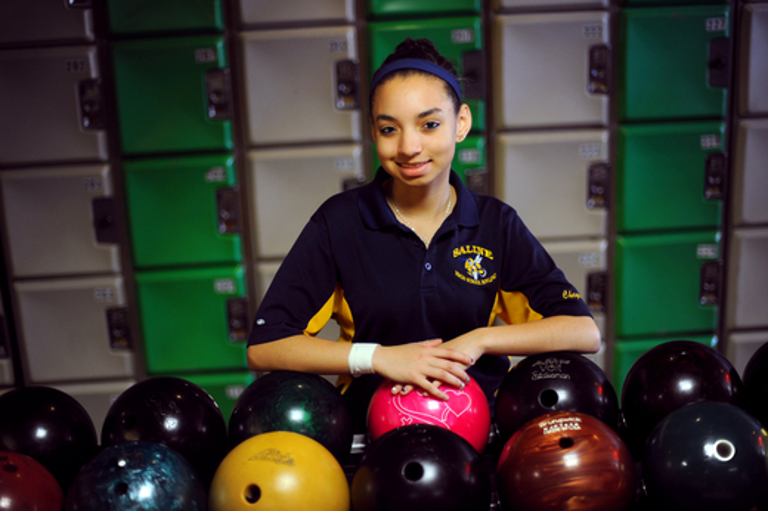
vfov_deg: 27.0
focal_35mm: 50
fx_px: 1066
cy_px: 256
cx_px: 384
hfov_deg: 39.6
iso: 500
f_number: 1.4
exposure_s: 1/80
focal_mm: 50
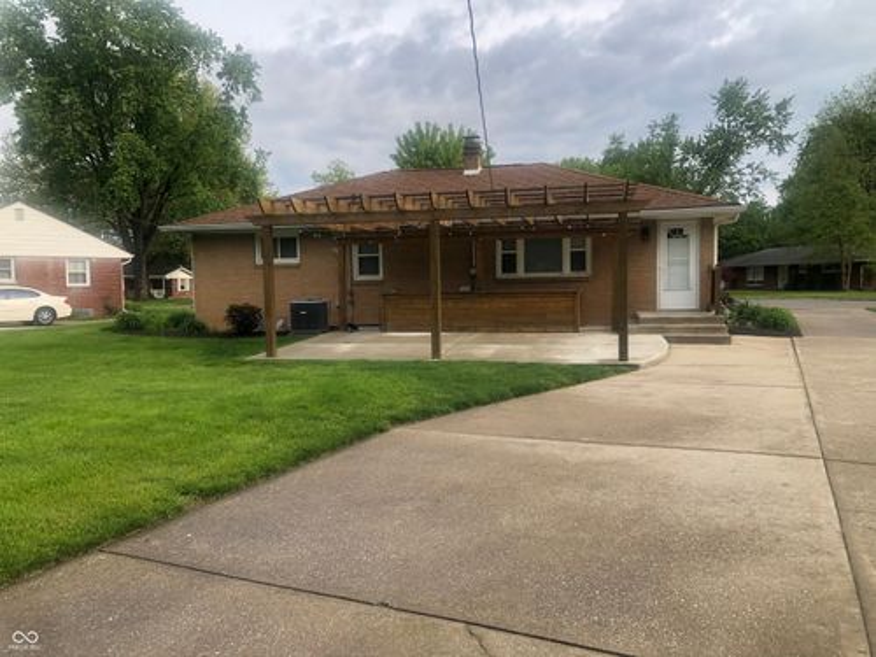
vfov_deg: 49.7
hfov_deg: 63.4
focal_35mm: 28
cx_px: 438
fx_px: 709
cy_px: 328
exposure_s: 1/736
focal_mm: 3.99
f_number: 1.8
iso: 20
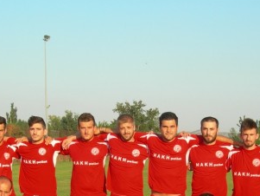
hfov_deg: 21.7
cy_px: 195
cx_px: 176
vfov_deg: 16.1
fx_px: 676
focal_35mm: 90
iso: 50
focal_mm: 8.5
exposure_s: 1/225
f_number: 4.9
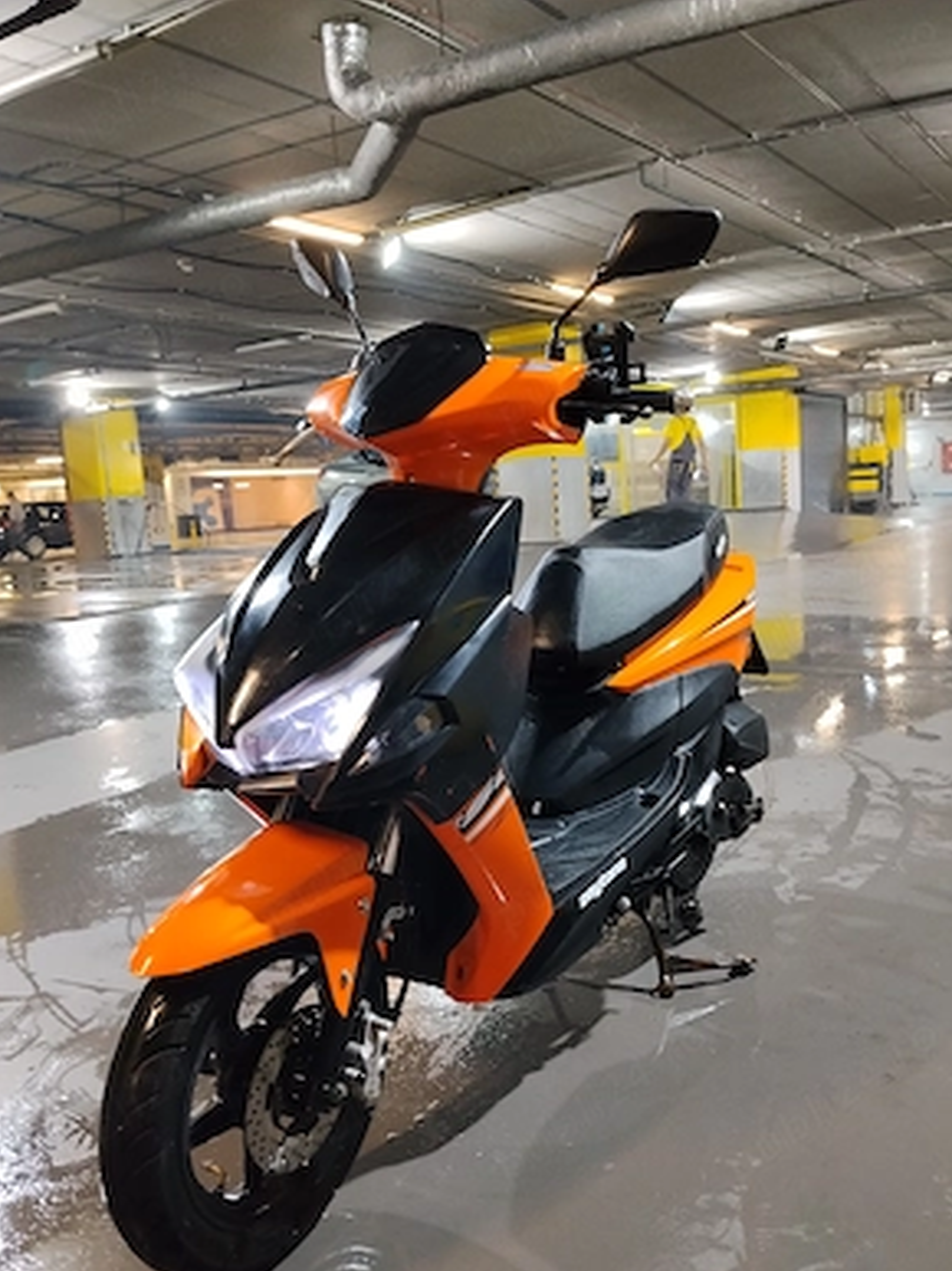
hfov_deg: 46.8
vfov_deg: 60.0
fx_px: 1101
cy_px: 654
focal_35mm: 30
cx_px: 486
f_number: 1.8
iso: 250
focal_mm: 4.22
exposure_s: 1/33
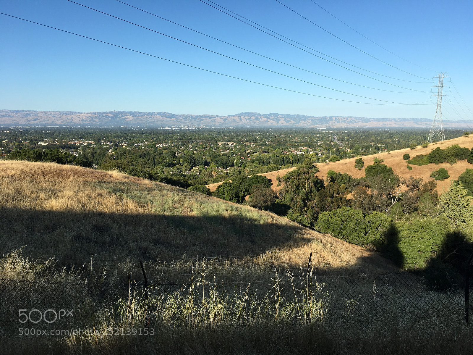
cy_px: 178
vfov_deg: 48.2
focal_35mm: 29
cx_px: 236
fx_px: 396
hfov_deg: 61.7
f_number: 2.2
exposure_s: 1/1148
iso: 25
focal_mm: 4.15
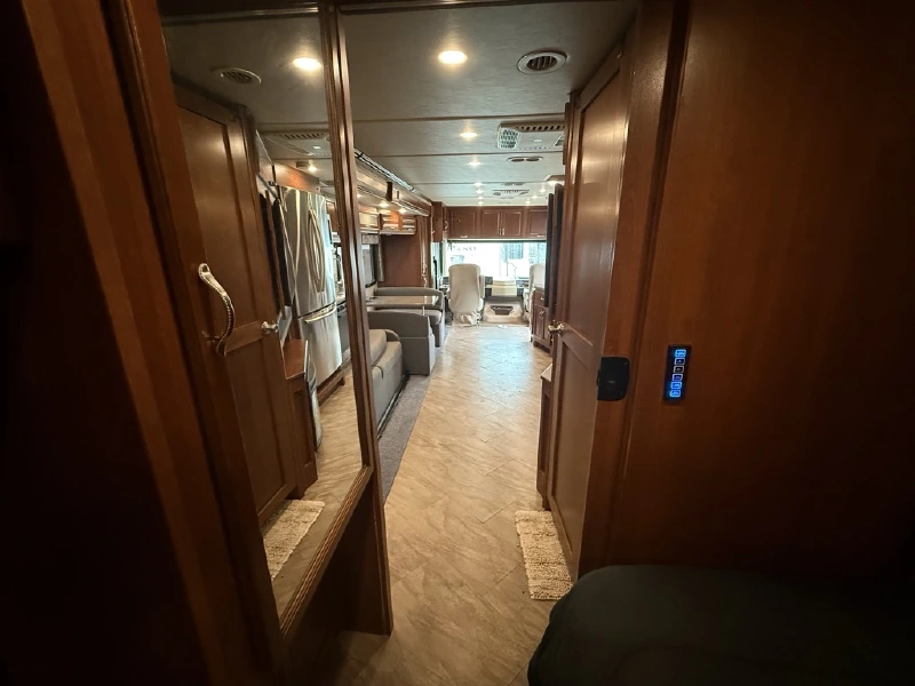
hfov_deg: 102.1
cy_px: 343
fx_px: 370
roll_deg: +0.9
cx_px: 458
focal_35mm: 14
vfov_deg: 85.7
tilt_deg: -15.5
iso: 800
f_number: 2.2
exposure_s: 1/60
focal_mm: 2.22
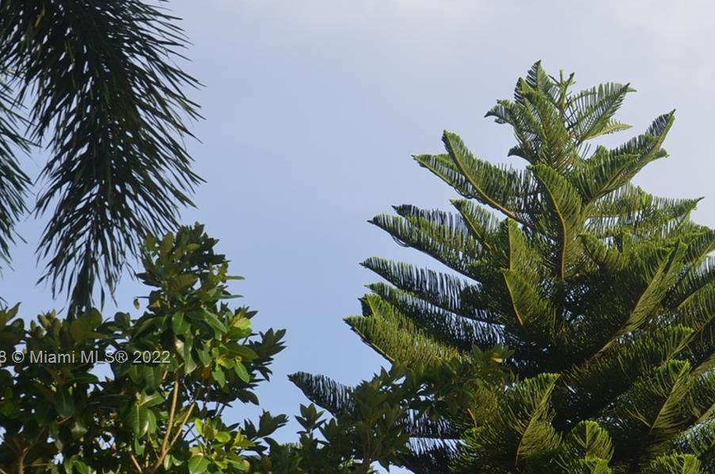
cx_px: 552
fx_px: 1586
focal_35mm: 80
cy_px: 359
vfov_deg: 16.9
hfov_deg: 25.1
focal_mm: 30
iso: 100
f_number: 5
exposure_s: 1/250
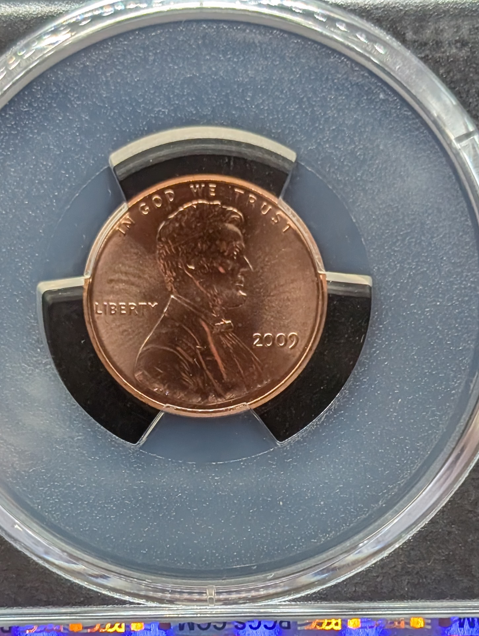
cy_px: 482
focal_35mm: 104
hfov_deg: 14.3
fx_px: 1914
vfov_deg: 18.7
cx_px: 185
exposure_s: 1/649
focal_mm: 6.9
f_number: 1.68
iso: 212
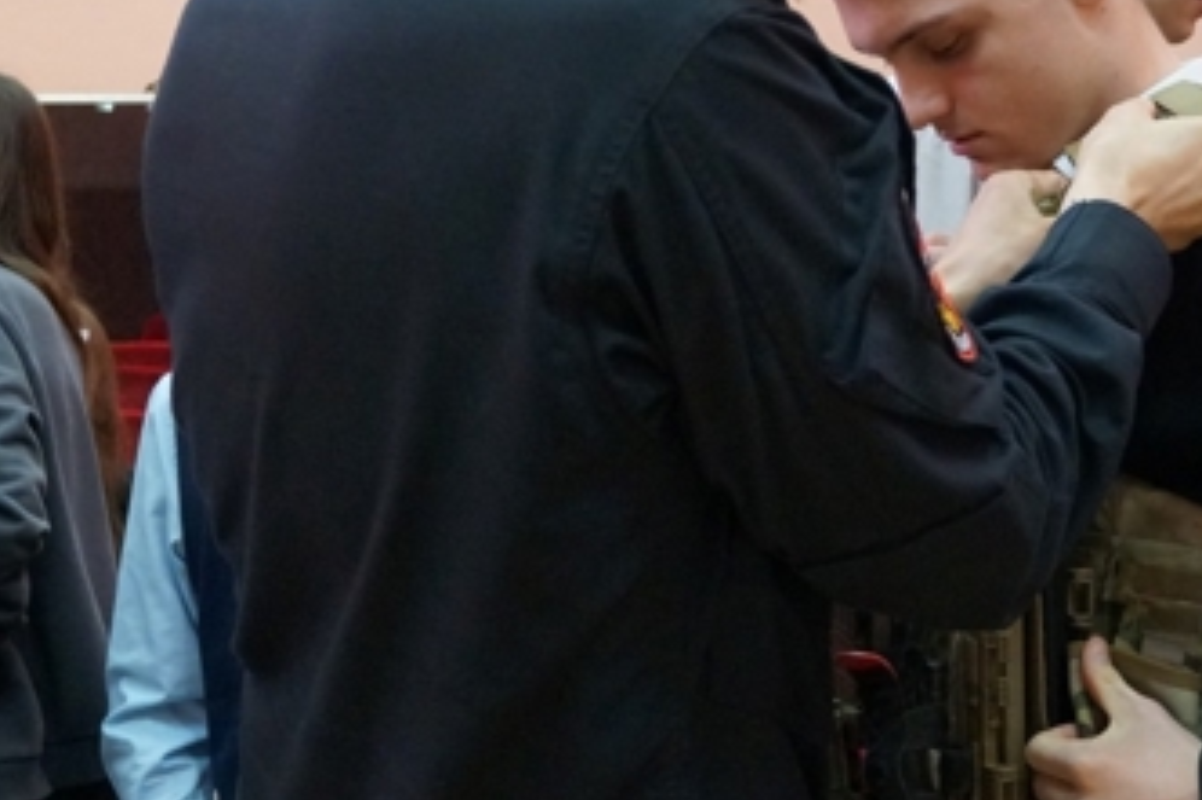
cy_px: 286
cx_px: 768
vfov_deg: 19.1
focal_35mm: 71
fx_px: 2374
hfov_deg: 28.3
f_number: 4
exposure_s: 1/160
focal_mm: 21
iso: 5000
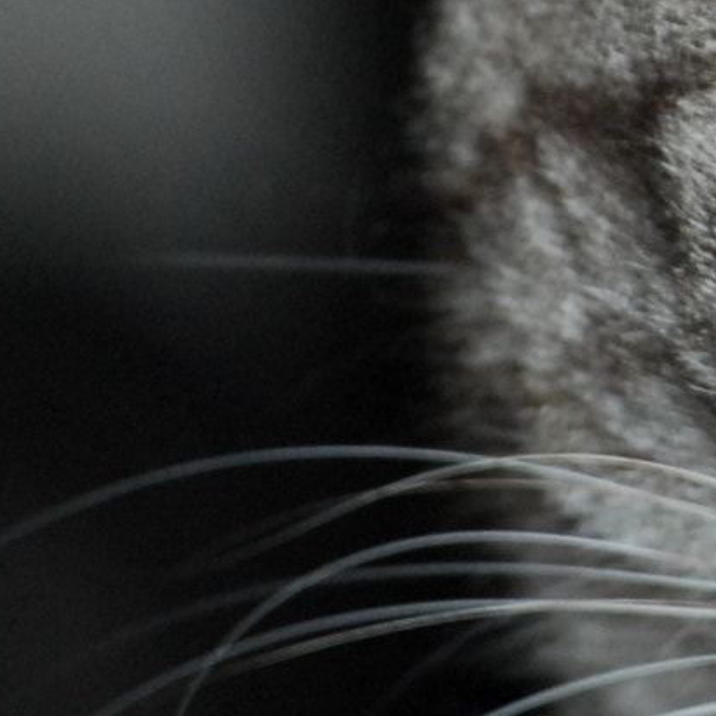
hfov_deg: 2.5
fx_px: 16381
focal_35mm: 700
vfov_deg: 2.5
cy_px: -69
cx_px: 1237
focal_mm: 110
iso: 800
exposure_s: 1/10
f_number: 5.6
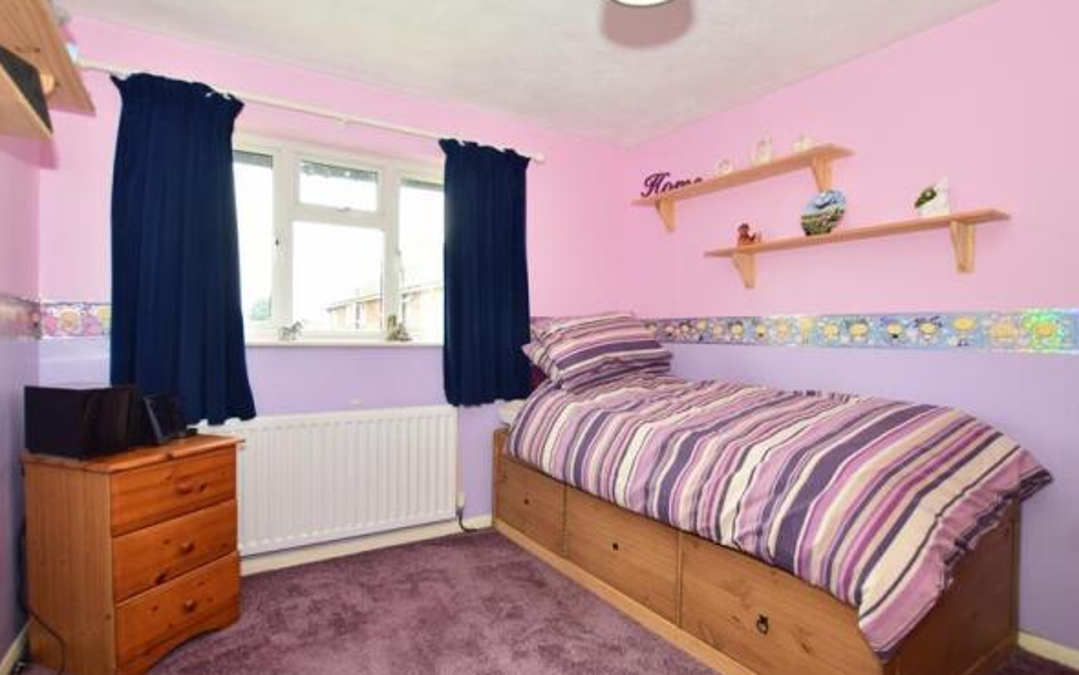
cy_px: 336
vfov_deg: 68.0
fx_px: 500
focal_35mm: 17
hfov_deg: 94.3
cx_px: 523
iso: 200
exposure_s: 1/40
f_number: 5
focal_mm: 10
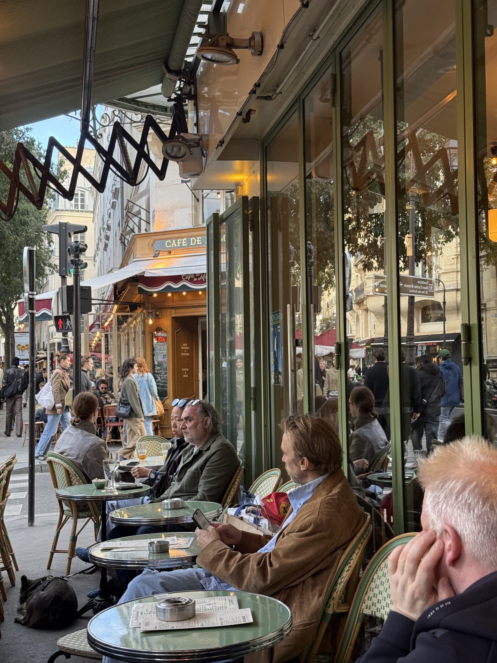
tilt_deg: +3.4
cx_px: 248
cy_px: 332
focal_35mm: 48
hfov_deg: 30.3
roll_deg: +0.5
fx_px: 919
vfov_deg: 39.7
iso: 160
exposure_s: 1/100
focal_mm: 6.76
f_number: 1.78
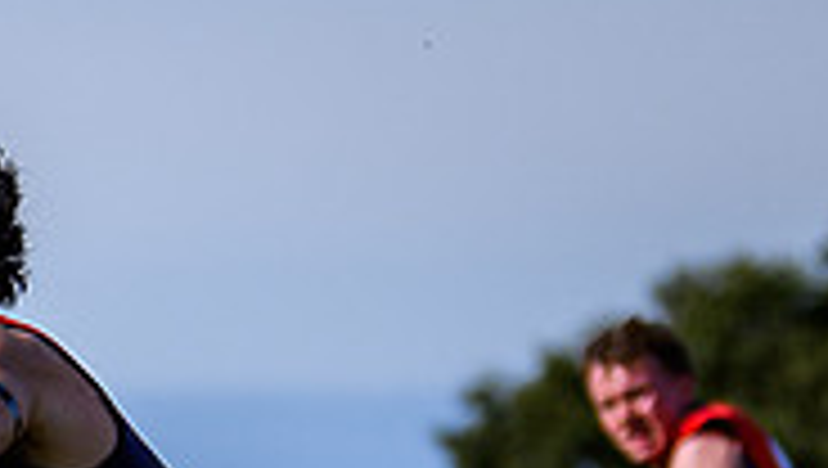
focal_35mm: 923
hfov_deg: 2.3
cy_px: 745
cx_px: -631
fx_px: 20288
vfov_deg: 1.3
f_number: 2.8
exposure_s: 1/3200
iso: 100
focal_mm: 102
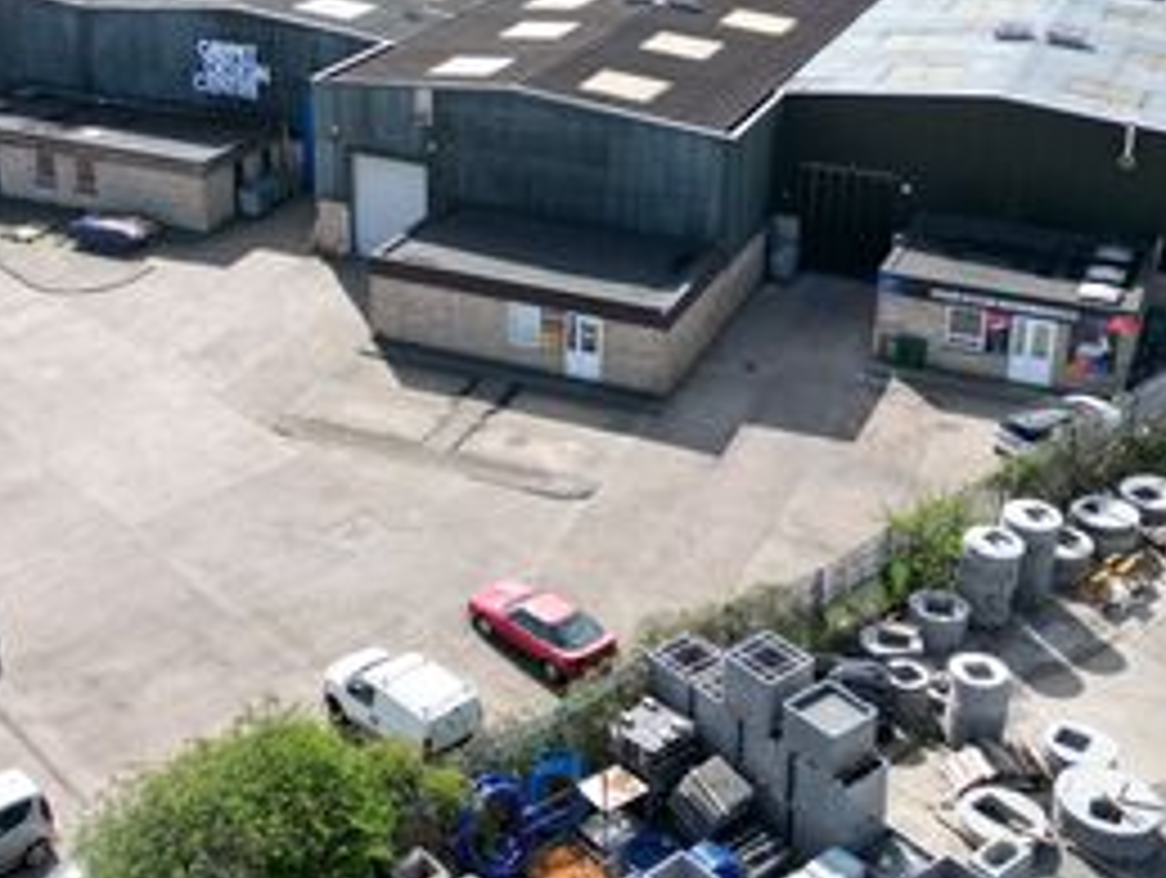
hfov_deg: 49.9
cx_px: 495
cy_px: 225
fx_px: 1248
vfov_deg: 37.8
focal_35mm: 37
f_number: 1.7
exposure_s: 1/2500
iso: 150
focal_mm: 6.72
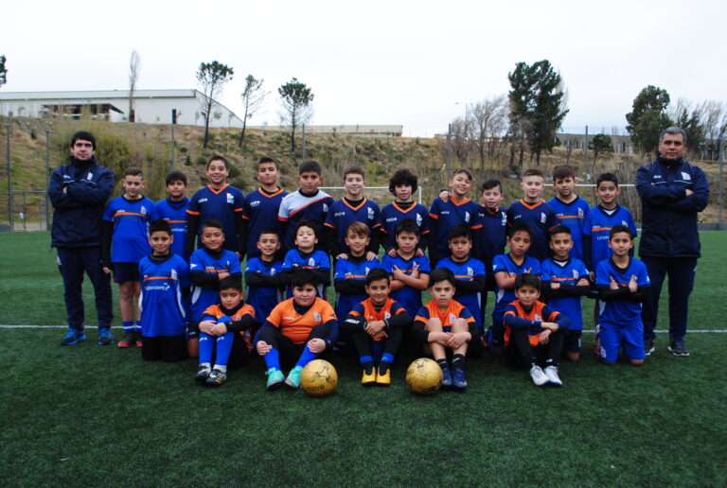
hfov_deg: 61.8
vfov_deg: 43.8
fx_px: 607
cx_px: 364
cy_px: 244
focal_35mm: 30
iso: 400
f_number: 6.3
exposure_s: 1/160
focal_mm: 20
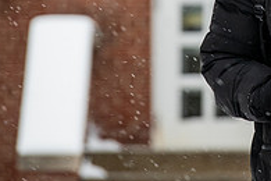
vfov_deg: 2.3
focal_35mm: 595
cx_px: 321
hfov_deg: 3.5
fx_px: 4479
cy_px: -77
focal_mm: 200
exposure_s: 1/320
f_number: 4.5
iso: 500
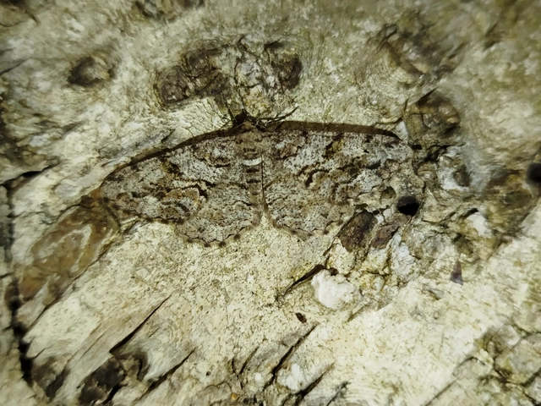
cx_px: 270
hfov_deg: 49.0
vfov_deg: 37.7
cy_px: 203
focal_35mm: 38
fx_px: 594
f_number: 1.7
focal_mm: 5.31
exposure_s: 1/100
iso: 100
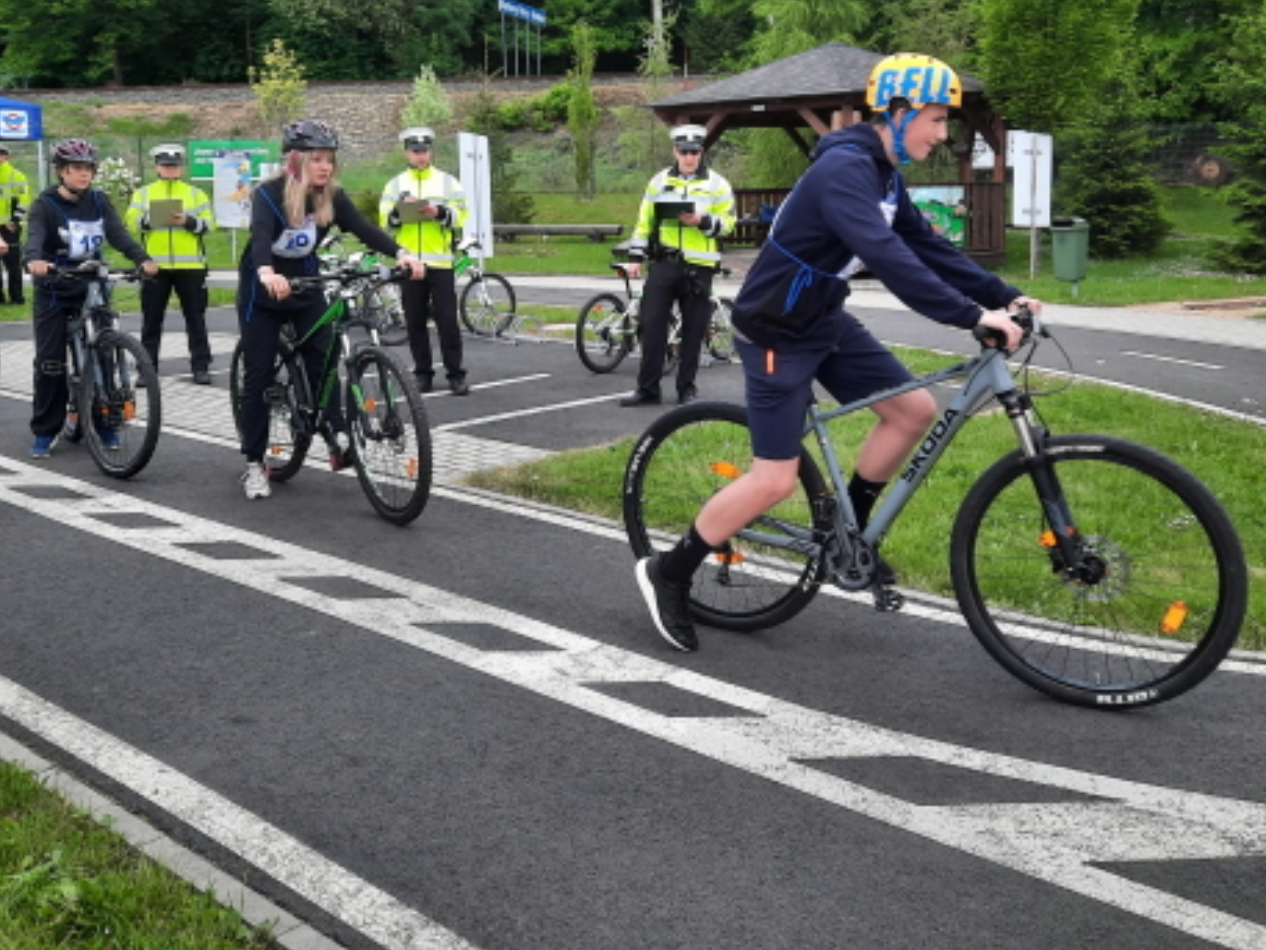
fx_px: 1280
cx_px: 596
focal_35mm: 35
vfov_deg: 40.2
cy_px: 319
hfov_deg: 52.6
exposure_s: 1/120
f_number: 2
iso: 32
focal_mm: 4.6
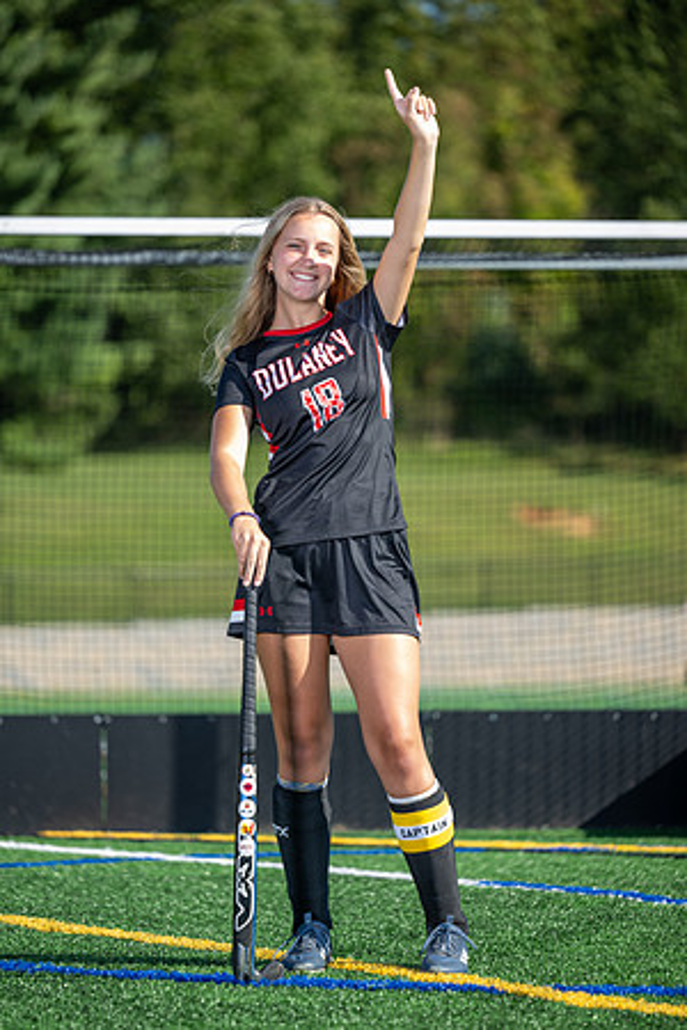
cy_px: 515
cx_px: 344
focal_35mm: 145
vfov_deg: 14.2
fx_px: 4150
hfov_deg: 9.5
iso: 40
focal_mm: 145
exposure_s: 1/320
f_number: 2.8
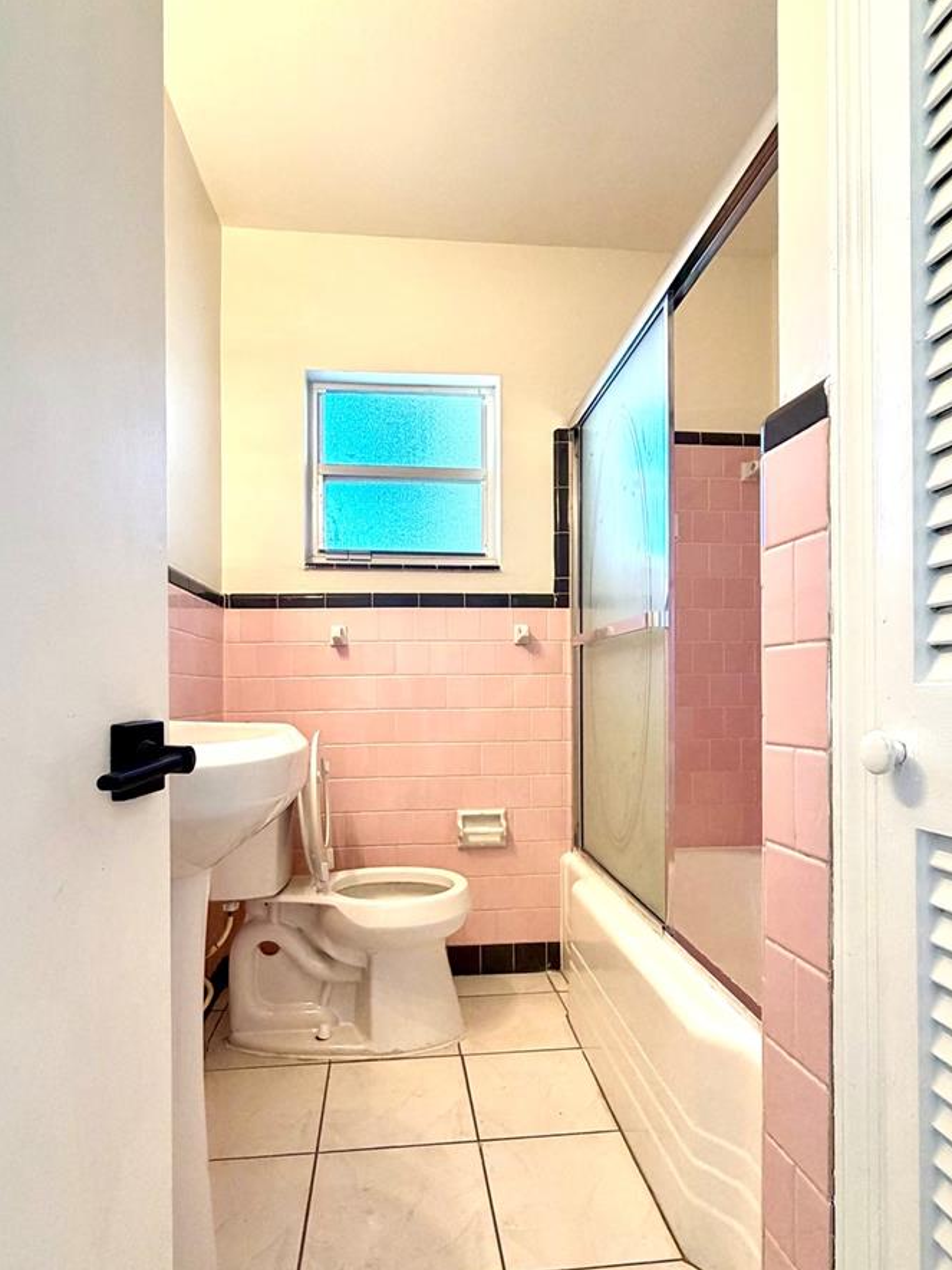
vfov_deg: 84.4
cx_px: 461
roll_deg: +0.5
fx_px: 697
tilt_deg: -0.3
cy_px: 695
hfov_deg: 68.7
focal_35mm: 19
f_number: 2.2
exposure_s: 1/60
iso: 160
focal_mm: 2.22
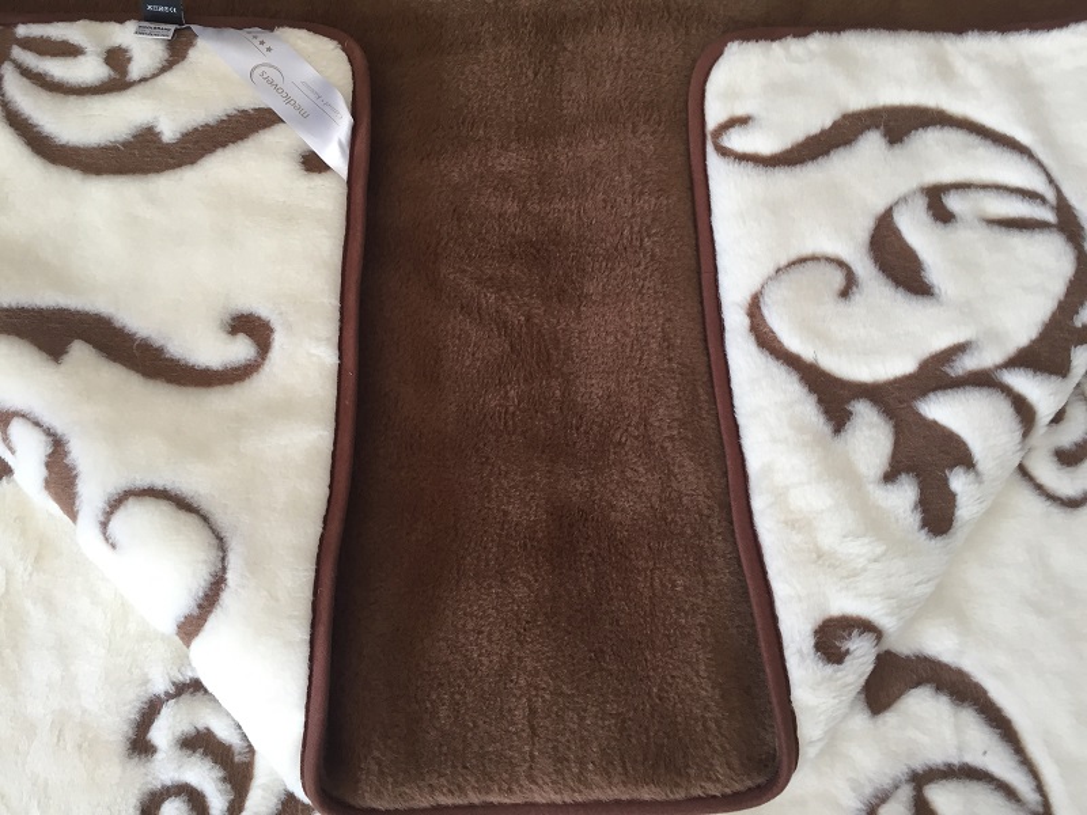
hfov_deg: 61.7
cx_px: 544
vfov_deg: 48.2
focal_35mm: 29
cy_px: 408
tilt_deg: -72.0
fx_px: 911
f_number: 2.2
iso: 50
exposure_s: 1/33
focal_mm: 4.15
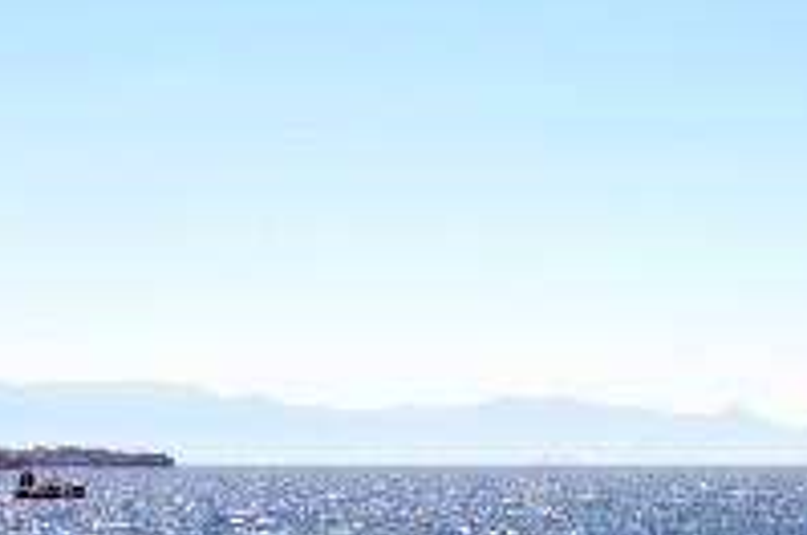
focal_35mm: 121
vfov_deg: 11.2
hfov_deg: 16.4
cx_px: 929
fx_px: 2708
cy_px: 436
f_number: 10
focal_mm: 24
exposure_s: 1/320
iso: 200
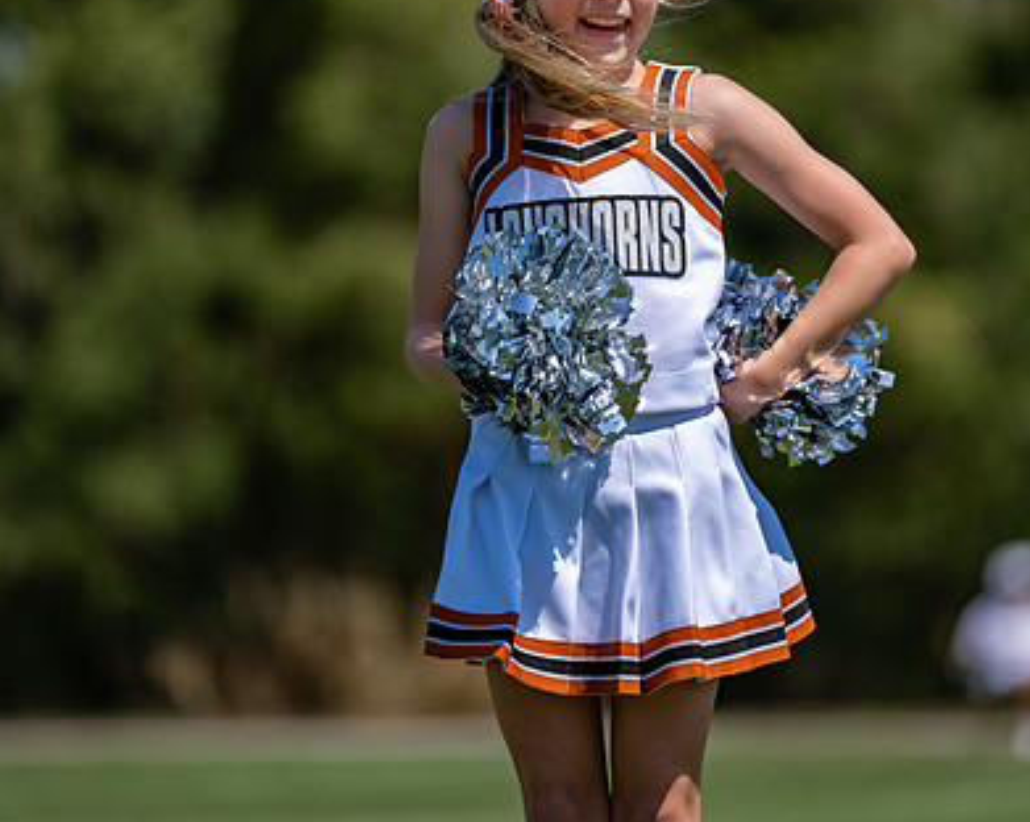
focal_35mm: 302
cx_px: 572
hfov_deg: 6.4
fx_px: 9197
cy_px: 295
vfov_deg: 5.1
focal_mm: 200
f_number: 2.8
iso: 100
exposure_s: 1/2500
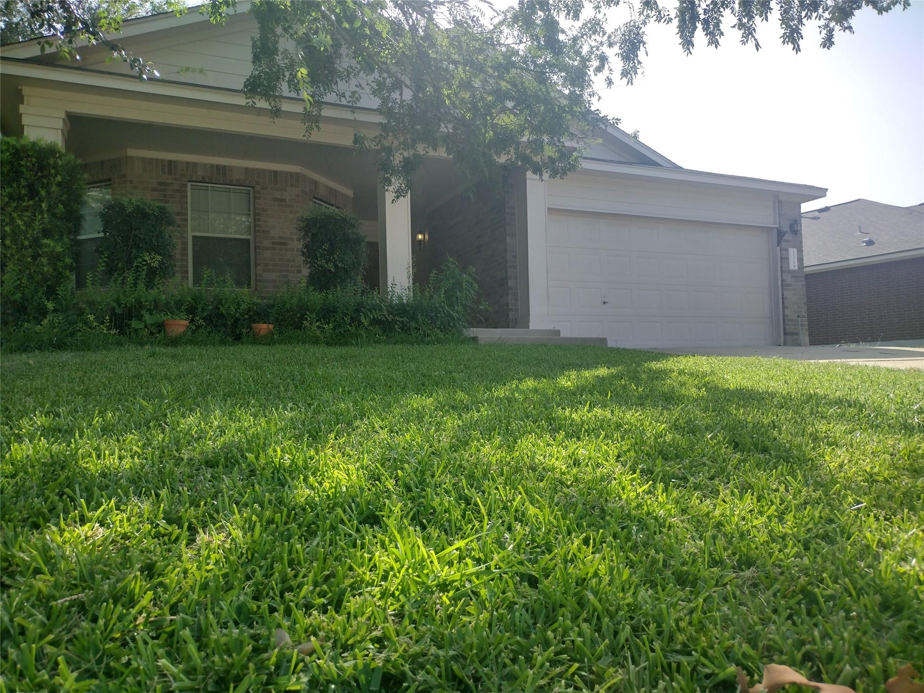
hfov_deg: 65.3
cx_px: 462
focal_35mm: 27
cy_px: 346
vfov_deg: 51.4
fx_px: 721
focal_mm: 4.71
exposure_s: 1/1226
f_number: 1.7
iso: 100
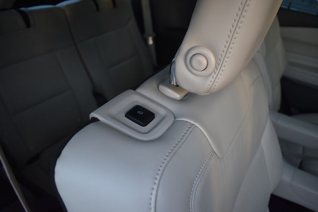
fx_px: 239
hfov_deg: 67.4
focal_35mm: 27
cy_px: 106
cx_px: 159
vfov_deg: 48.0
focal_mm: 18
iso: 800
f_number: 3.5
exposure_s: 1/200
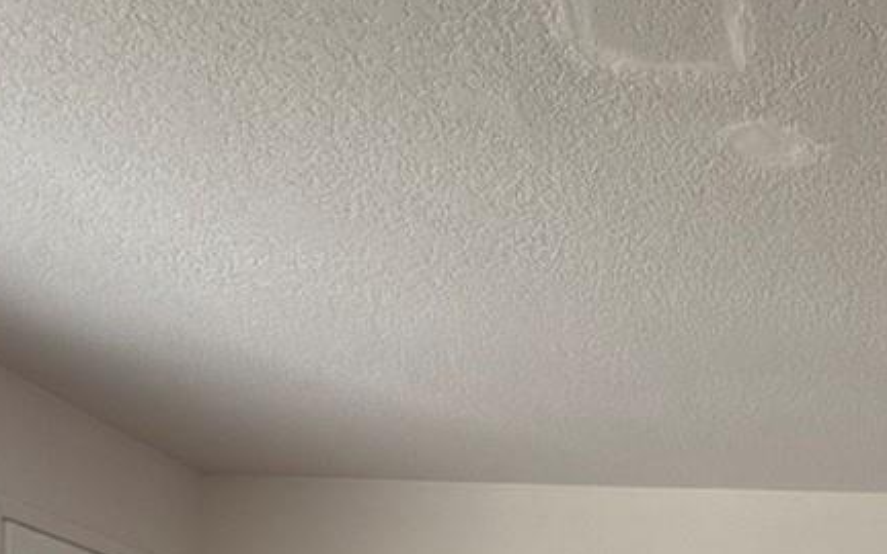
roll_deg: -1.4
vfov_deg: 19.9
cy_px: 860
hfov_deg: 33.6
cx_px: 893
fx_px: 1330
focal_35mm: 55
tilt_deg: -0.4
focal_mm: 2.22
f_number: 2.2
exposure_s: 1/120
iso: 125
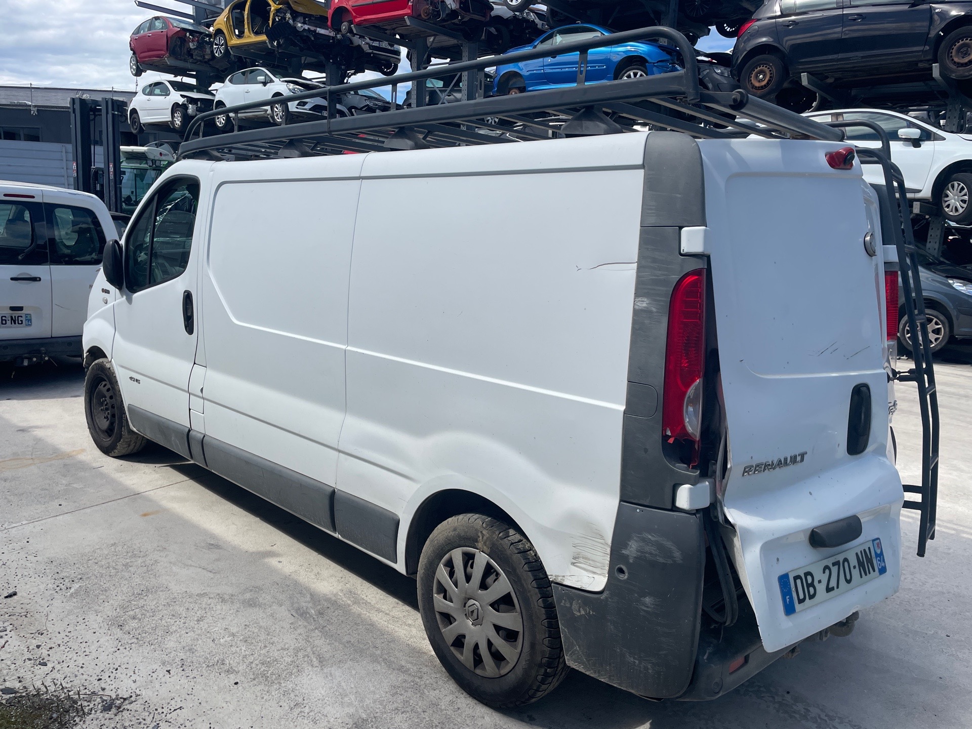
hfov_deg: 67.3
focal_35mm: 26
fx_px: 730
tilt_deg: -15.7
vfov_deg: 53.1
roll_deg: -1.5
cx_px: 486
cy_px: 364
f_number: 1.6
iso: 32
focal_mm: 4.2
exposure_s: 1/3125
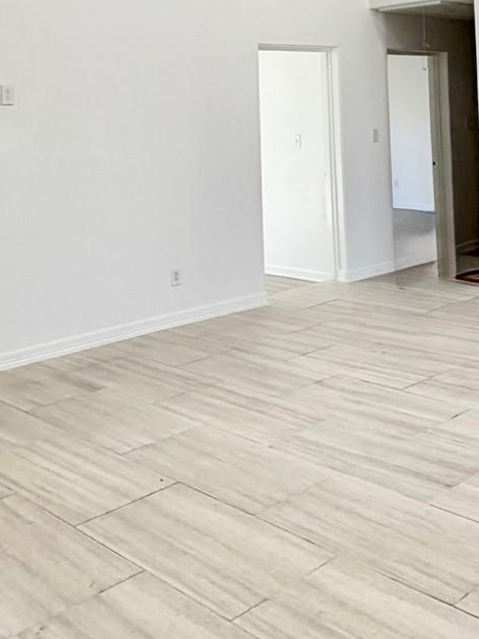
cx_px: 366
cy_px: 52
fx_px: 849
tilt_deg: +6.0
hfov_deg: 30.9
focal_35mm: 46
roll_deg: +2.9
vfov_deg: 38.2
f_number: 2.2
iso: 160
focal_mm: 2.22
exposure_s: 1/120
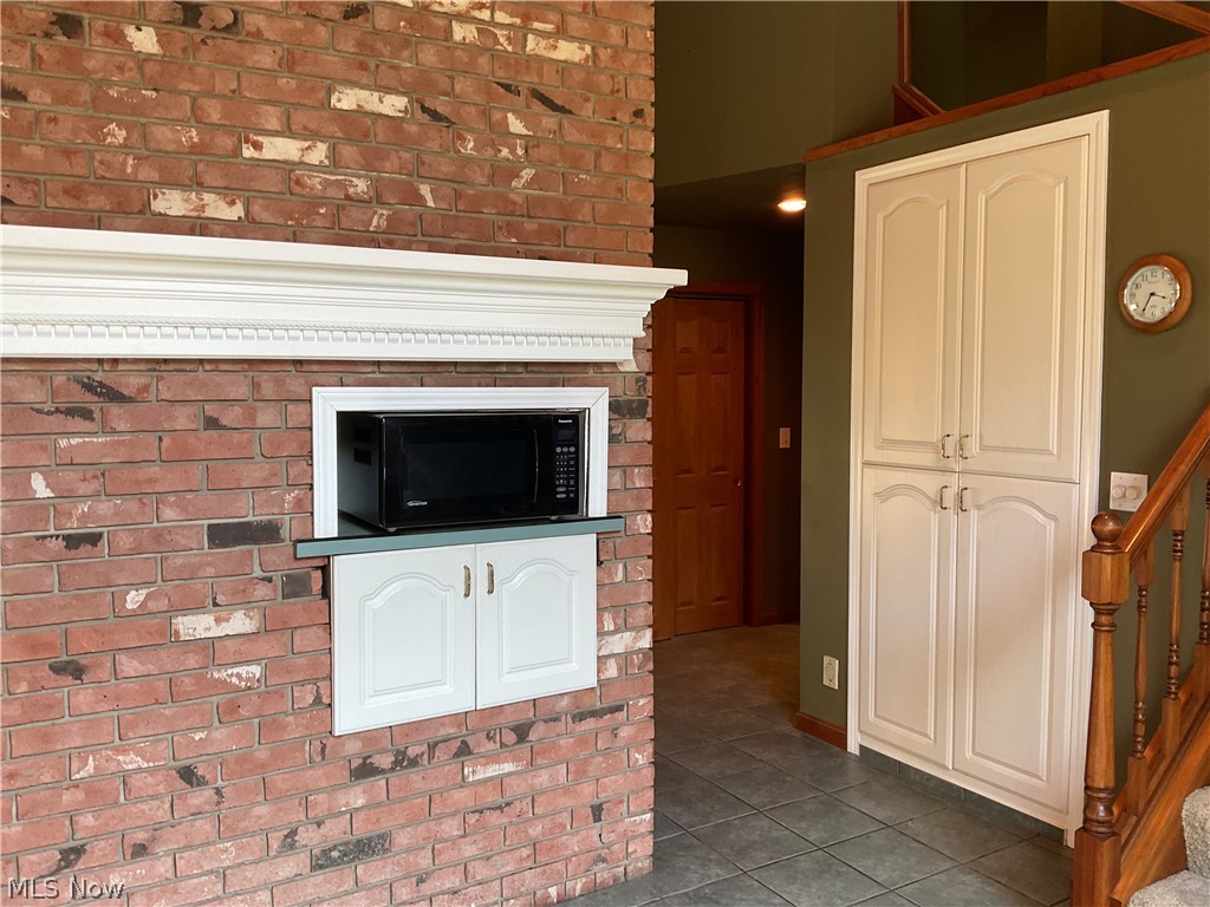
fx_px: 1014
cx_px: 605
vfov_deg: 48.2
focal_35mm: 29
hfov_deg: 61.7
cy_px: 454
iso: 50
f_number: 1.8
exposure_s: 1/60
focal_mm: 3
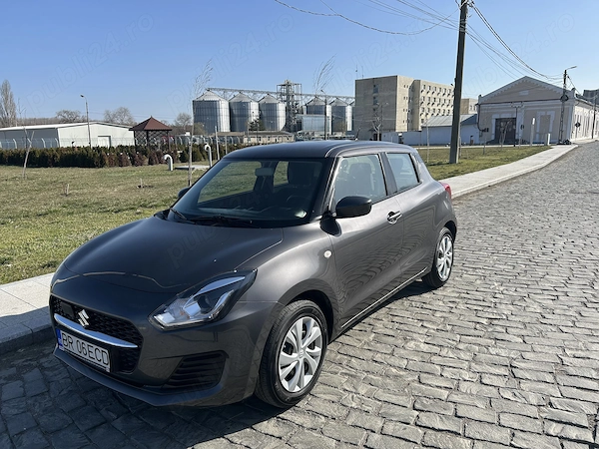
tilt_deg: -12.7
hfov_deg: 67.3
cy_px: 224
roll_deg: +0.8
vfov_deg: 53.1
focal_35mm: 26
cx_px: 300
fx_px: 450
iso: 50
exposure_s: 1/3831
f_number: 1.5
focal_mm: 5.7
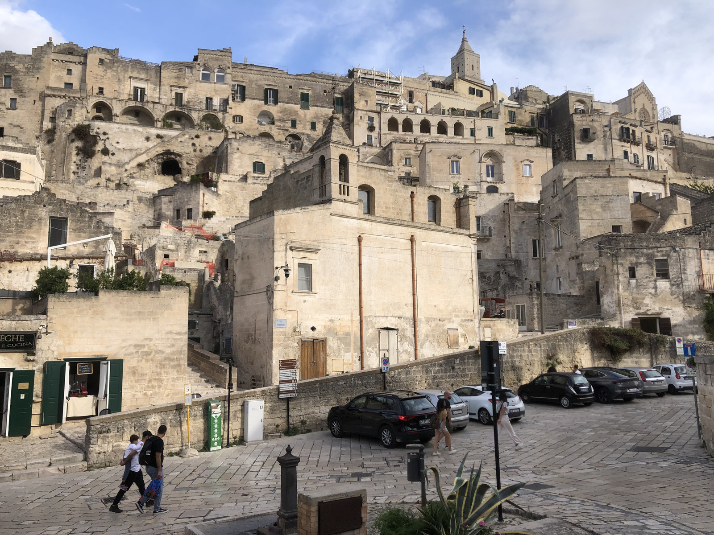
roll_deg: +0.9
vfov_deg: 49.7
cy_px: 268
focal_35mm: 28
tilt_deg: +8.3
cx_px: 357
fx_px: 578
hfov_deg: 63.4
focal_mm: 4
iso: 20
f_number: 1.8
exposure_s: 1/934
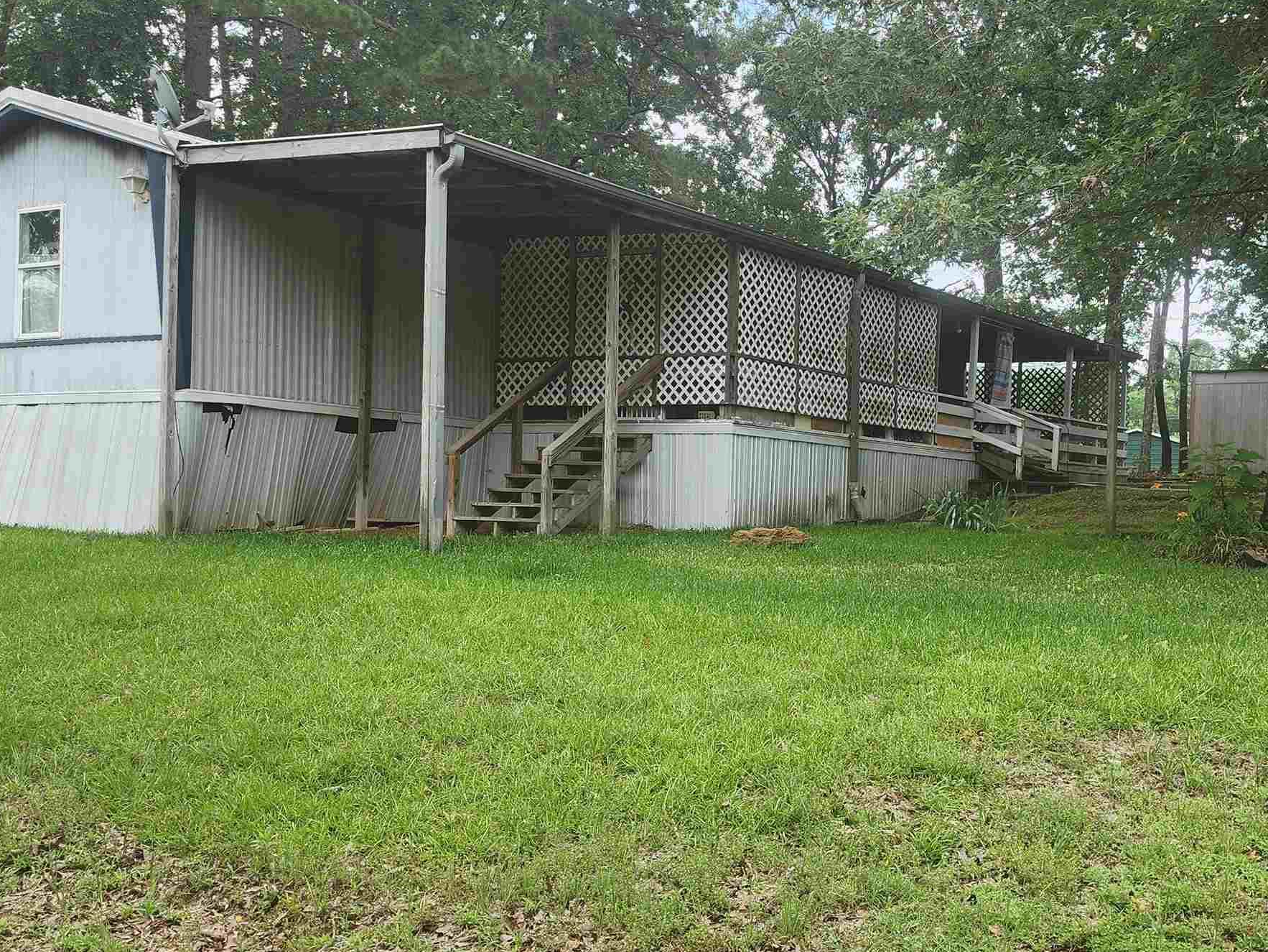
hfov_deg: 45.9
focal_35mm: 40
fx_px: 1465
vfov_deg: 35.9
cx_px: 868
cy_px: 557
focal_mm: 6.4
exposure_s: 1/218
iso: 12
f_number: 1.8
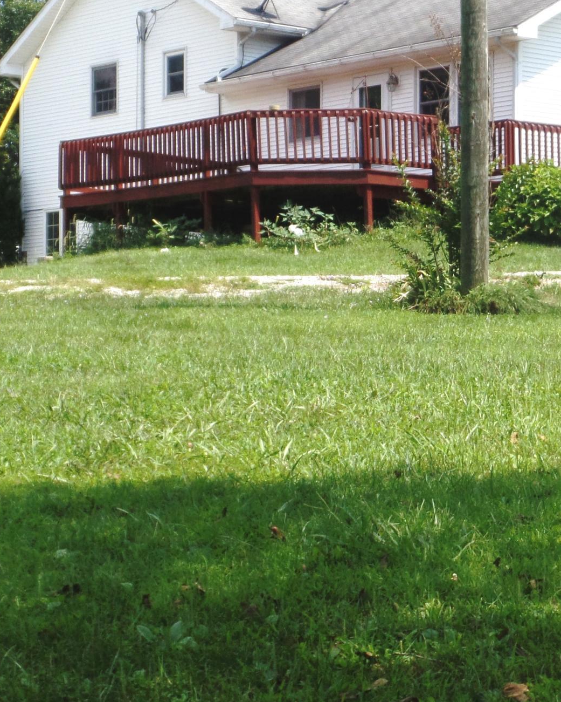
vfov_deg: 16.4
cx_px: 352
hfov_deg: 13.2
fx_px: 2428
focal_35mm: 117
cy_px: 346
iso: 80
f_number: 3.4
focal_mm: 9.2
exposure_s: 1/1000
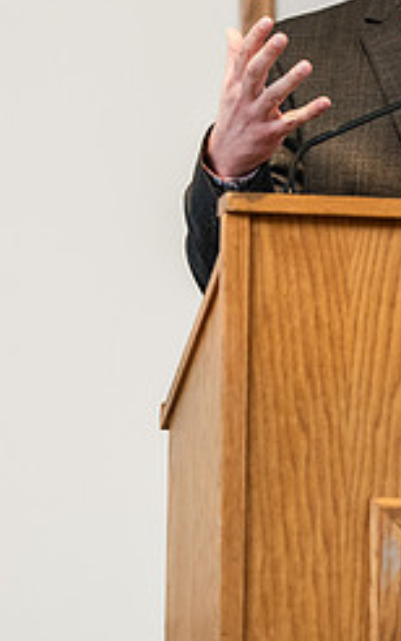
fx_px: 4698
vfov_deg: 7.8
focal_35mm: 269
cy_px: 173
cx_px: 359
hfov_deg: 4.9
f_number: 3.2
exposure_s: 1/200
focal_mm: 112
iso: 1250
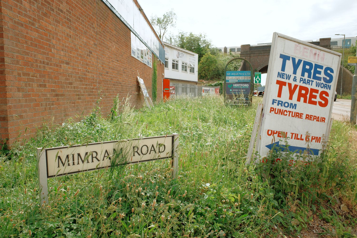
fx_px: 278
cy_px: 119
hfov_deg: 65.5
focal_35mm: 28
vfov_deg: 46.4
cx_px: 178
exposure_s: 1/640
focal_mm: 18.3
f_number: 5.6
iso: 200
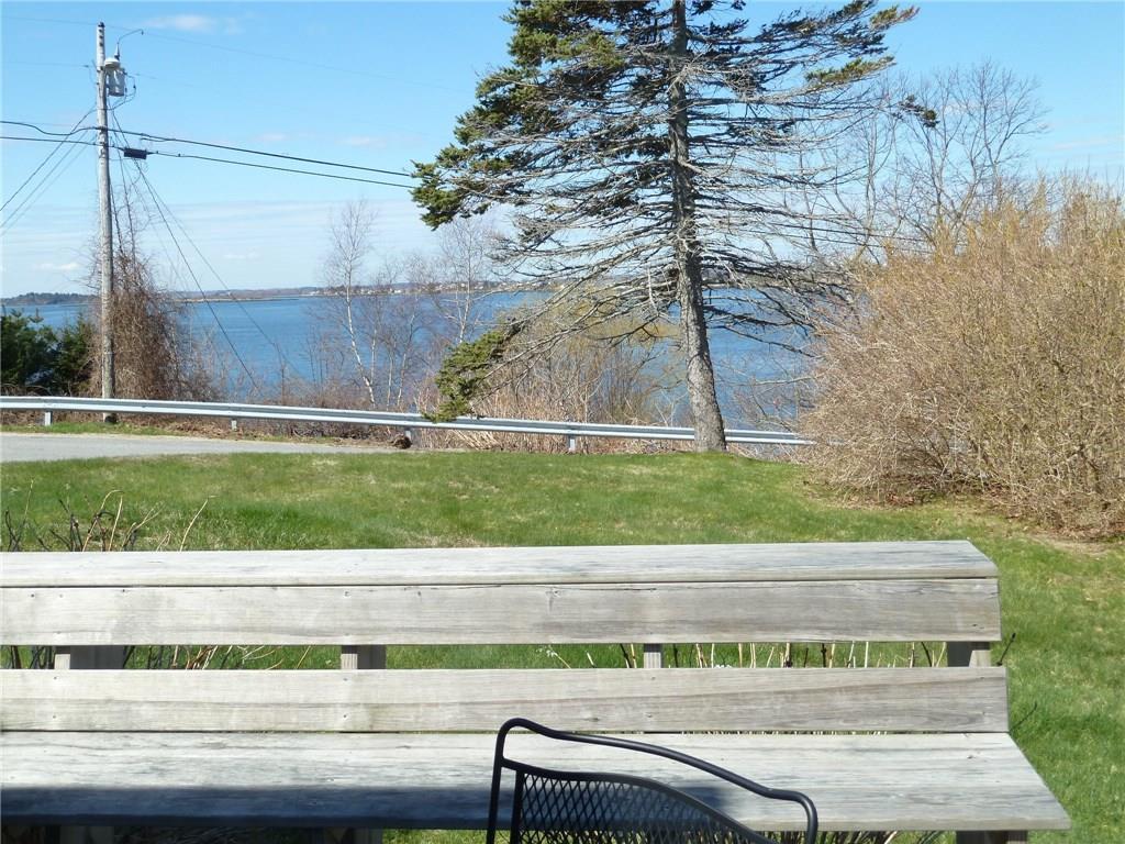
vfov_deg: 38.7
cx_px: 562
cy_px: 422
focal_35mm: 37
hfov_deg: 50.1
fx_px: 1202
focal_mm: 6.1
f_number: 4
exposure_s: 1/500
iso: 80
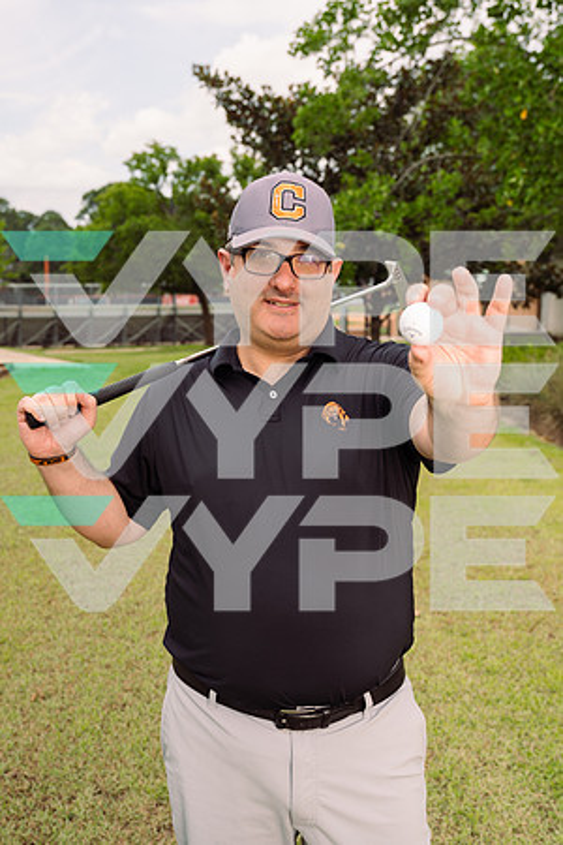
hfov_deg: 31.2
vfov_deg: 45.4
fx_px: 1009
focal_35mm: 43
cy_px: 422
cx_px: 282
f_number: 5.6
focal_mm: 43
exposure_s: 1/250
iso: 100
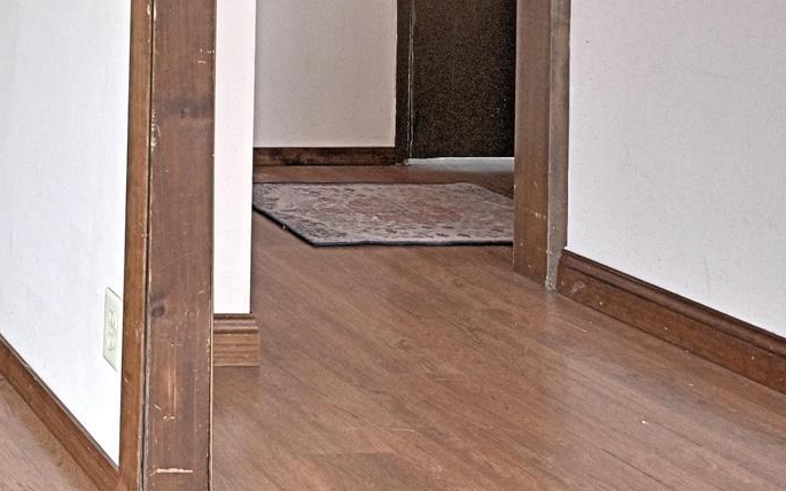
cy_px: -184
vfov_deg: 18.6
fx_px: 1371
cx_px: -326
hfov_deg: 25.7
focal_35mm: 64
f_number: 8
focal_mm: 14
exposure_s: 1/40
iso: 400
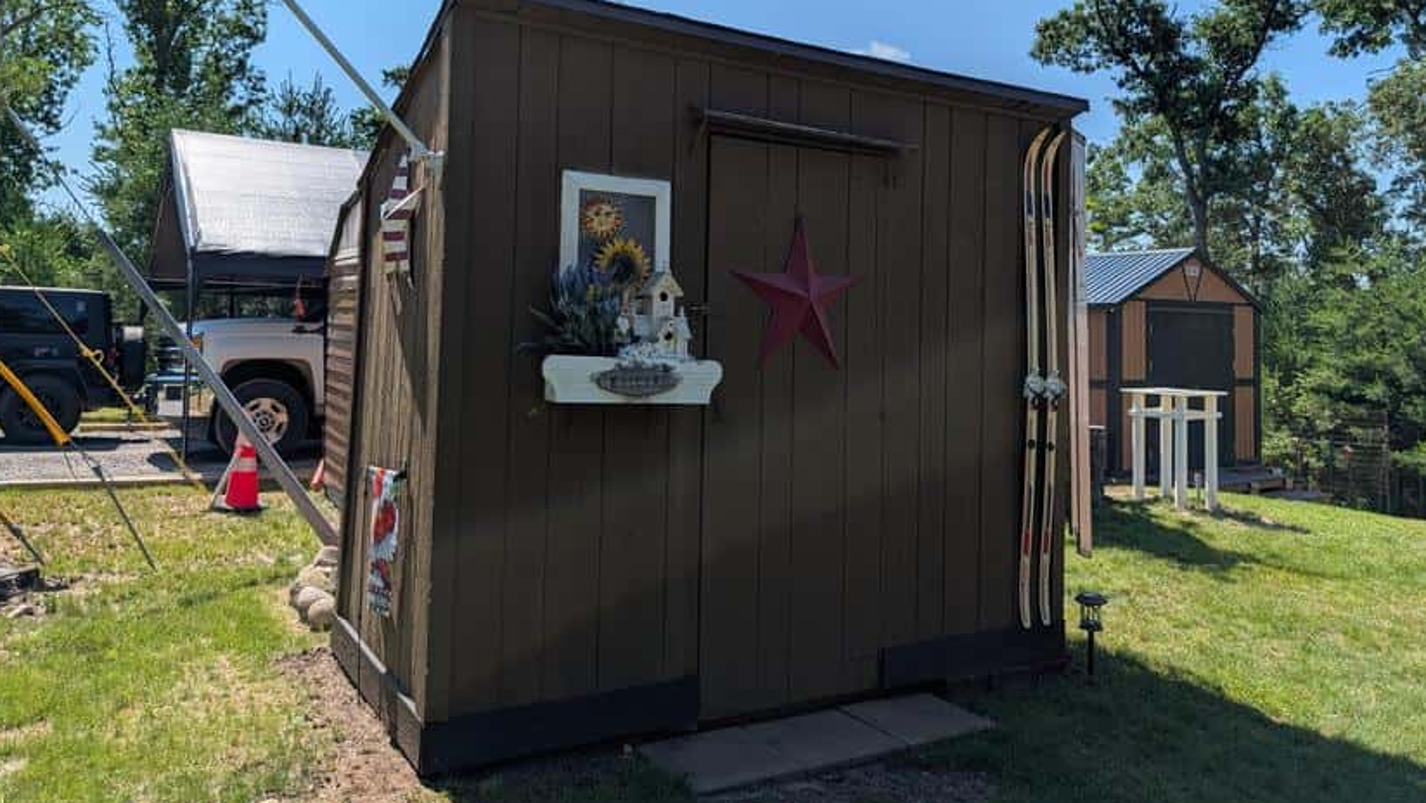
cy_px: 301
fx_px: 1021
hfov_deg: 69.8
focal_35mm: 27
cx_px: 713
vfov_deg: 42.6
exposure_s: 1/1678
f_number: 1.68
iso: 20
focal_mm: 6.9
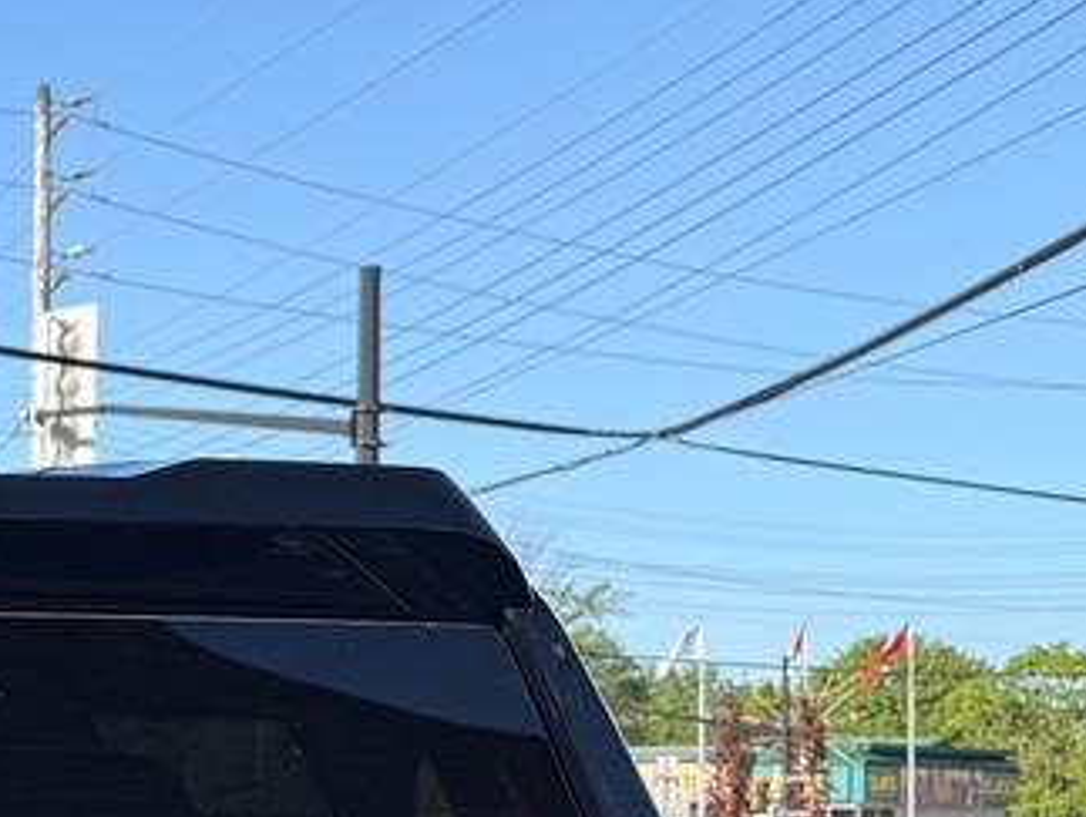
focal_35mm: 95
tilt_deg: +0.7
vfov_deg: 15.3
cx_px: -662
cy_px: 830
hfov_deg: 17.9
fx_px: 2984
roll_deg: -1.1
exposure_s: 1/2907
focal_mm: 6.76
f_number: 1.78
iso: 80
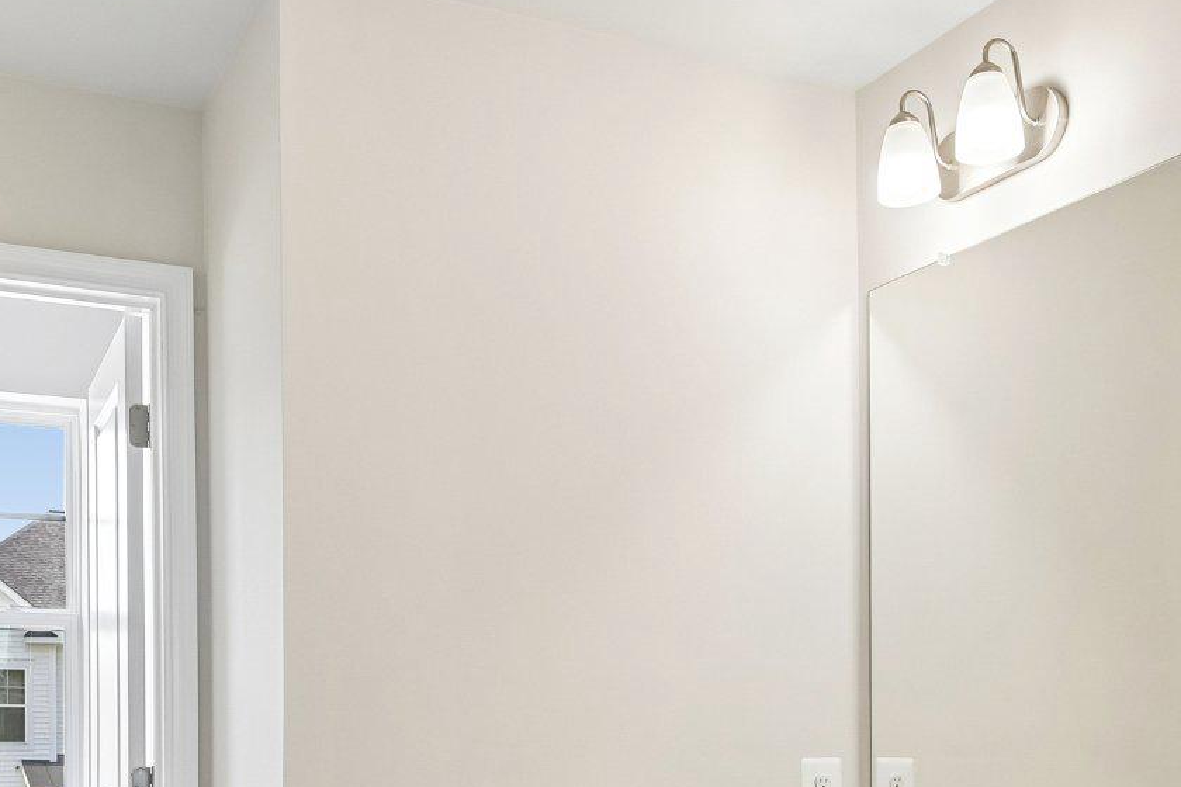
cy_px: 719
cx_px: 495
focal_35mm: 39
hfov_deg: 49.4
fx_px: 1279
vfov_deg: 32.4
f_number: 8
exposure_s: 1/40
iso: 400
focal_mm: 16
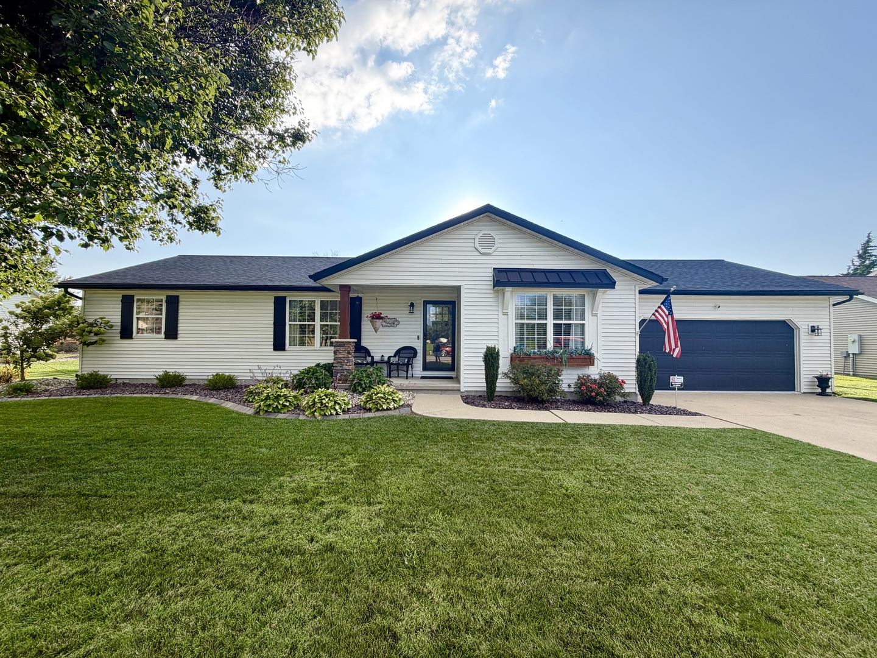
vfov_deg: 85.7
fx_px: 355
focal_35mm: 14
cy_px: 329
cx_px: 438
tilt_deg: +1.3
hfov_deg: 102.1
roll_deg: +0.0
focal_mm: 2.22
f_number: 2.2
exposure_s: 1/246
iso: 40
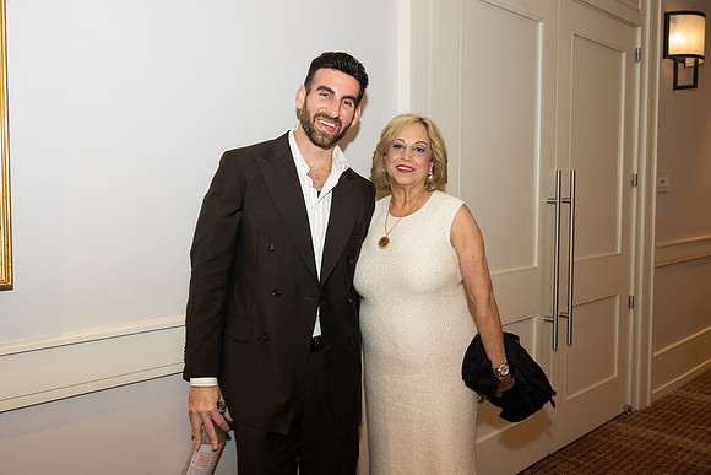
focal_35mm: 34
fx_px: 662
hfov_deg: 56.5
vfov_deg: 39.4
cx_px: 356
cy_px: 238
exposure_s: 1/100
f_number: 5.6
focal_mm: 33.5
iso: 800
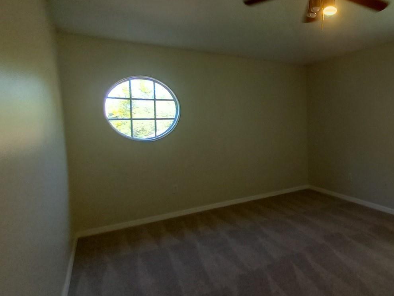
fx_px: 239
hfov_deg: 71.5
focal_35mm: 21
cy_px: 154
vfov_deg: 63.4
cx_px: 312
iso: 125
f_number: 2.2
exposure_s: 1/60
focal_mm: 1.13
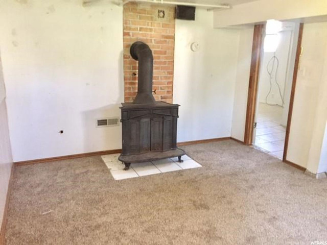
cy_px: 122
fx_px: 274
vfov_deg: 48.2
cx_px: 164
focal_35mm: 29
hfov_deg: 61.7
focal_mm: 4.15
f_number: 2.2
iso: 250
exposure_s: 1/24
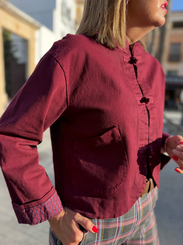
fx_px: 169
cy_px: 122
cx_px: 92
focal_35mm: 24
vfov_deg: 71.6
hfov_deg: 56.8
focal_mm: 6.76
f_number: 1.78
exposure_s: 1/1046
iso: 100
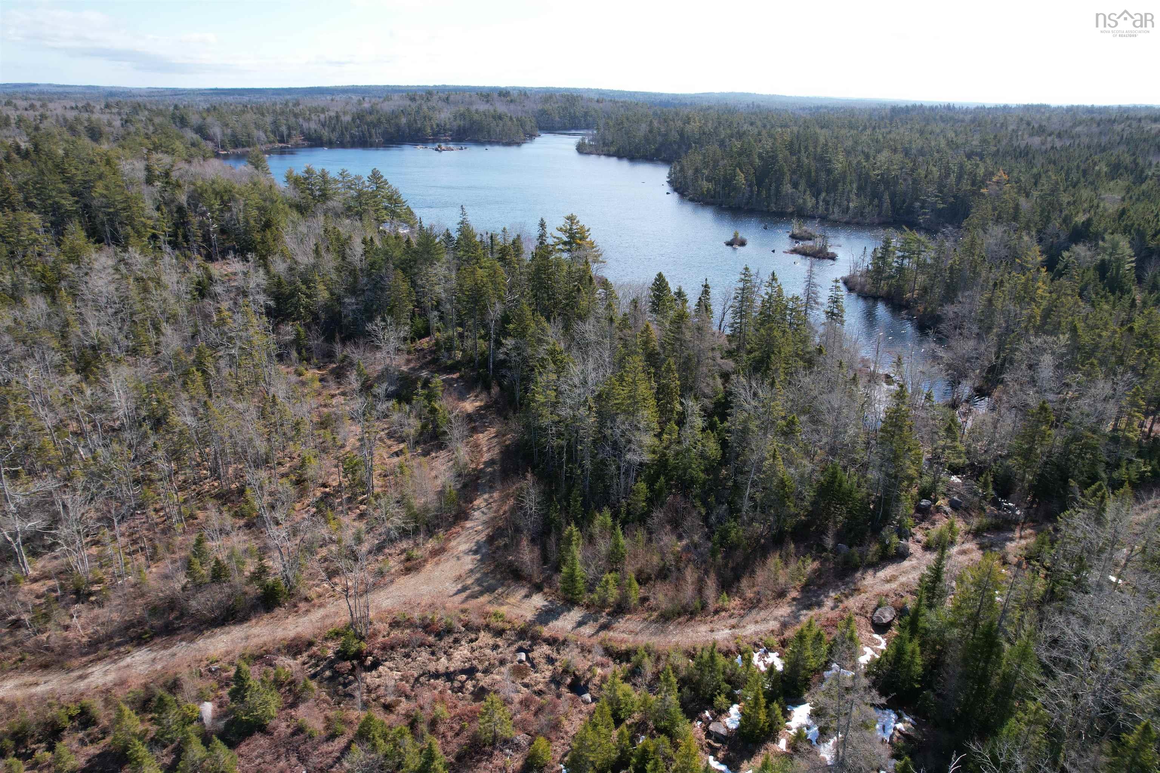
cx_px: 580
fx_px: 709
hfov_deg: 78.6
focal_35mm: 22
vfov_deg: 57.2
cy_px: 386
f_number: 2.8
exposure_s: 1/1250
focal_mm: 8.38
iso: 120
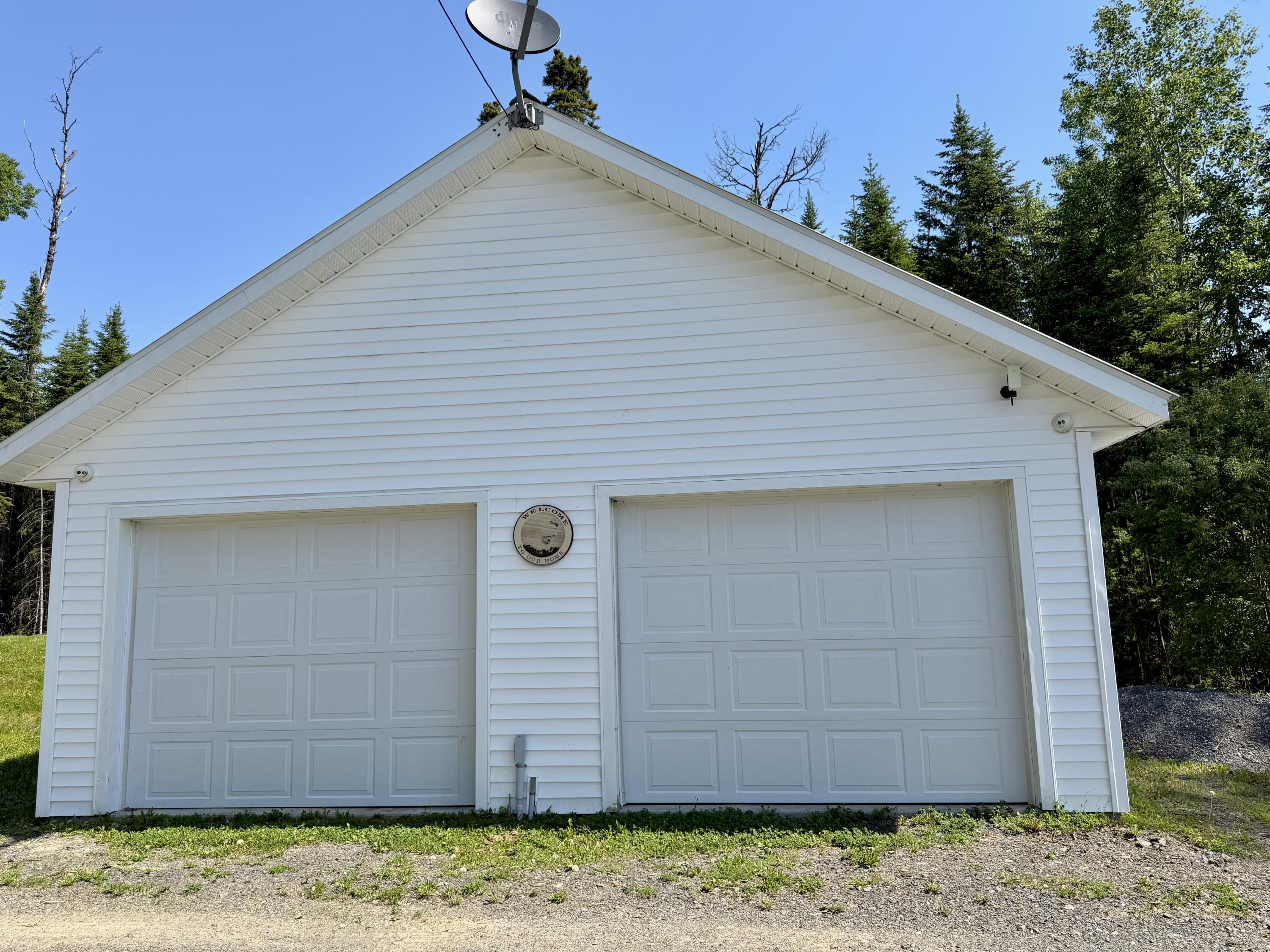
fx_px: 881
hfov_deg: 71.6
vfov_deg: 56.8
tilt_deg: +7.6
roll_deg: +1.7
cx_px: 635
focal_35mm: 24
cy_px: 476
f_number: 1.78
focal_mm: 6.76
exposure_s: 1/2907
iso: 80
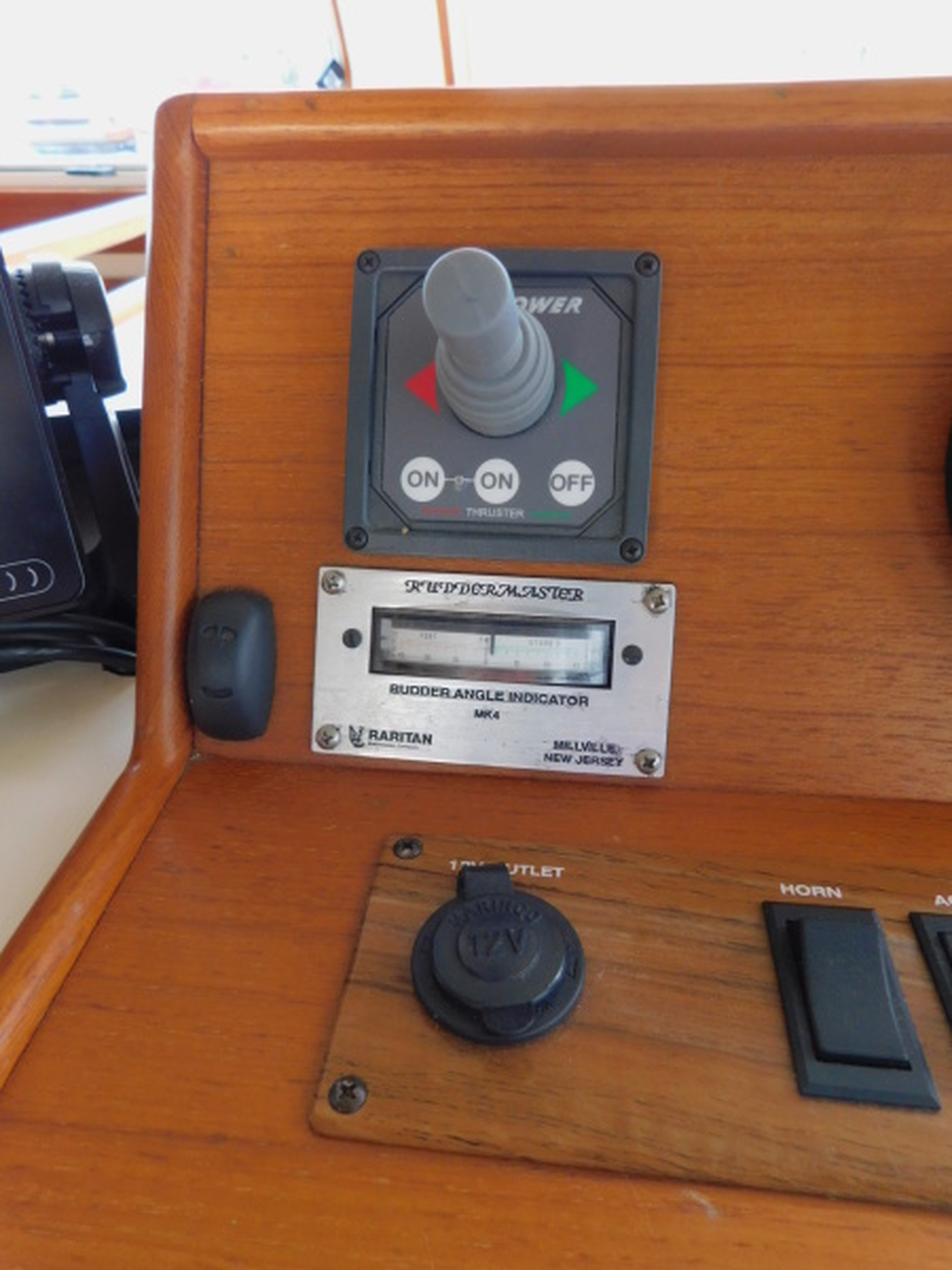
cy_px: 635
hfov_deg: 58.9
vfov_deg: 73.9
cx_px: 476
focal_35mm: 23
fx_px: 843
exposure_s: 1/30
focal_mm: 4
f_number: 3
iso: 200
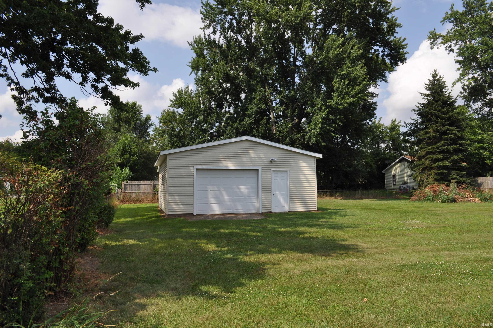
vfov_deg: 47.8
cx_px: 246
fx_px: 369
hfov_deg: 67.4
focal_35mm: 27
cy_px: 164
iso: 200
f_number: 9
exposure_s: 1/320
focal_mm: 18
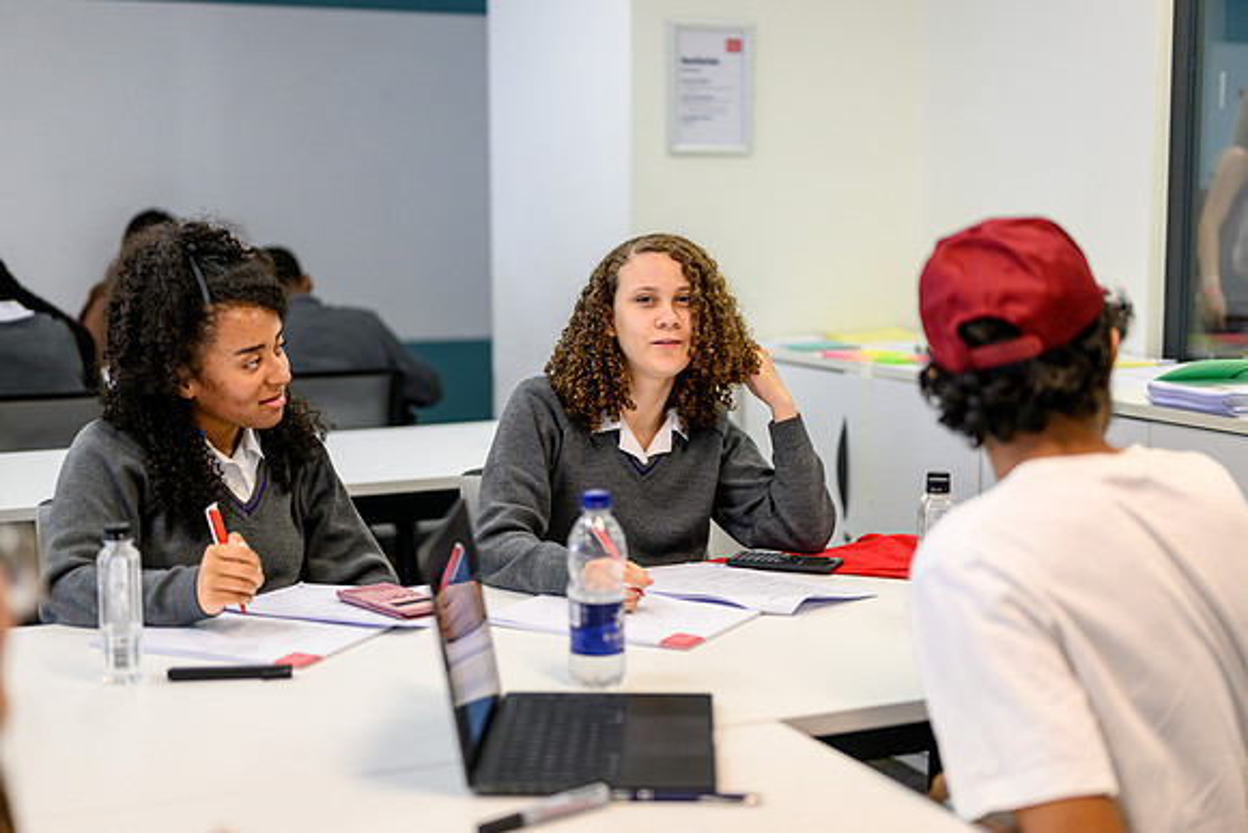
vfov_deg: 26.6
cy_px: 416
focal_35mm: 51
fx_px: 1759
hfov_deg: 39.1
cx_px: 624
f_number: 1.8
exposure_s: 1/640
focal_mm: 50
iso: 1100
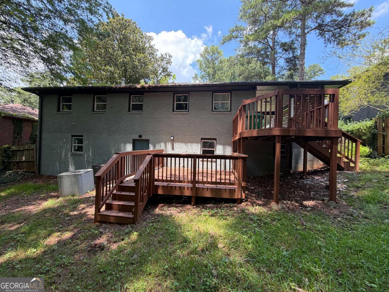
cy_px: 146
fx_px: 157
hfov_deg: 102.1
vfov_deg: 85.7
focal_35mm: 14
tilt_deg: +2.5
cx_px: 194
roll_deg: -1.6
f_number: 2.2
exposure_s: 1/145
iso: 40
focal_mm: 2.22
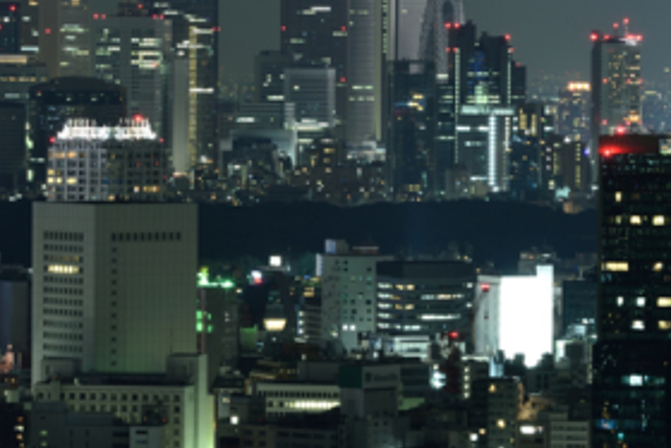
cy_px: 284
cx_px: 338
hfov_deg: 6.7
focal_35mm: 309
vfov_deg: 4.5
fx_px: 5762
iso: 100
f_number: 11
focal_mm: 135
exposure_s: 30
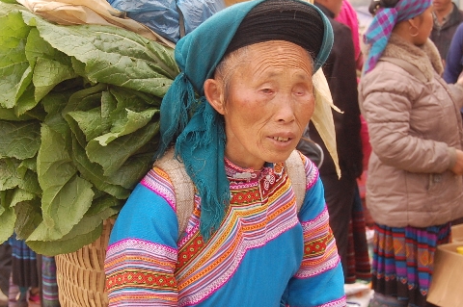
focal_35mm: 79
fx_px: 1015
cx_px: 177
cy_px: 125
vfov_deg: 17.2
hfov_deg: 25.6
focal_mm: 42
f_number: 7.1
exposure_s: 1/200
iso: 800
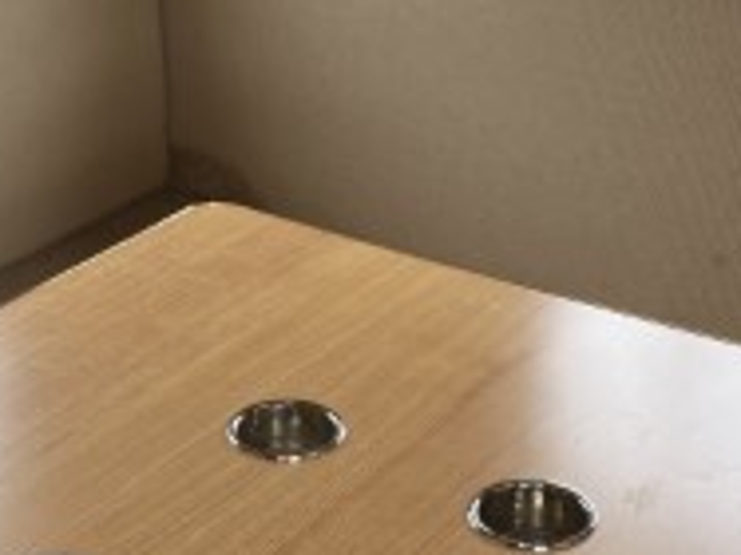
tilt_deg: -25.7
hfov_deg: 22.0
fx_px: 1904
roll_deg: +1.3
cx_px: 289
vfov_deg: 16.6
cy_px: 313
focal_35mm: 89
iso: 50
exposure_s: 1/122
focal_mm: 5.1
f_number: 1.6
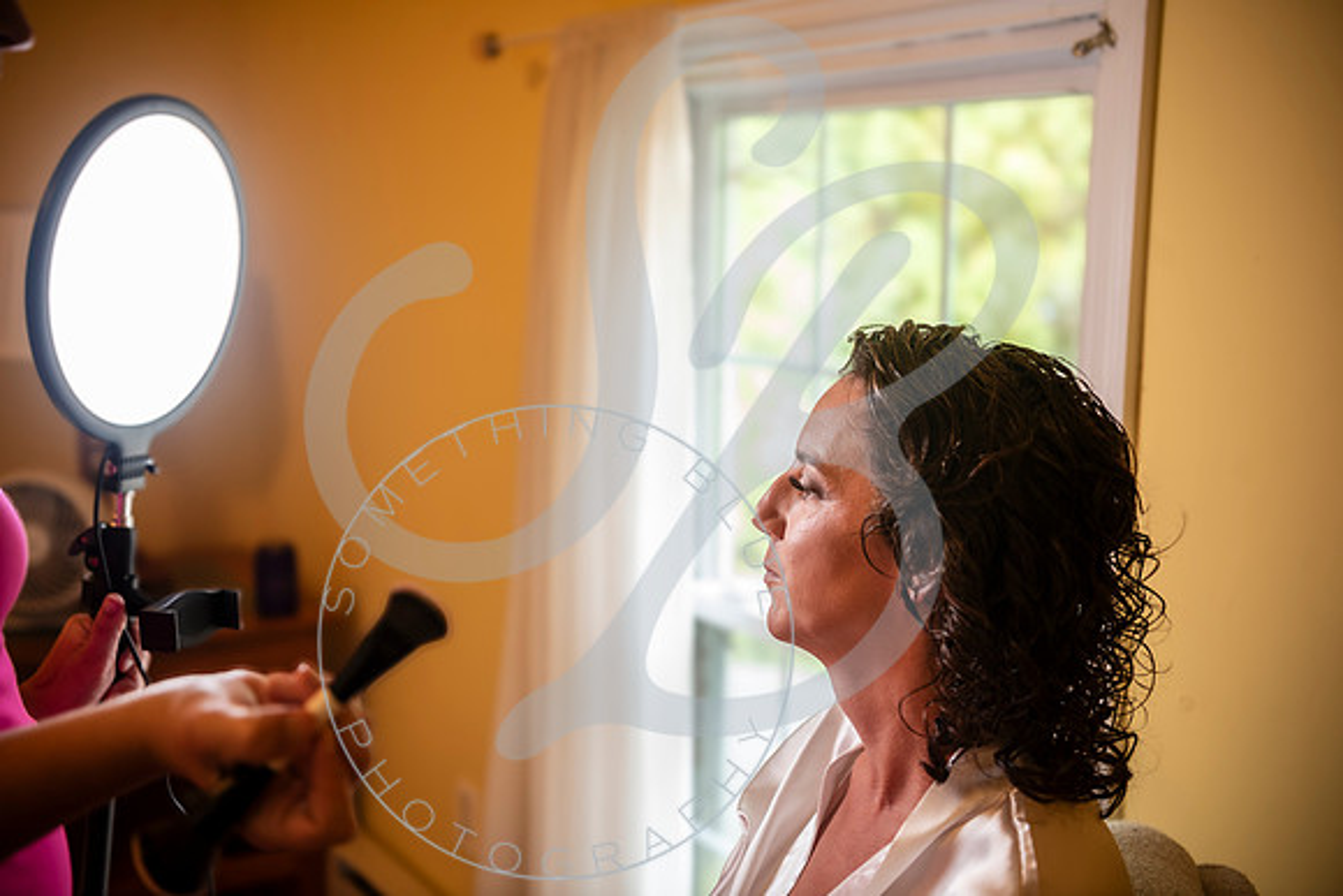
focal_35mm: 48
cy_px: 448
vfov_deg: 28.1
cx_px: 672
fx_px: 1791
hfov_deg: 41.1
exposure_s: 1/125
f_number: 2.8
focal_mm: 48
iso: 640
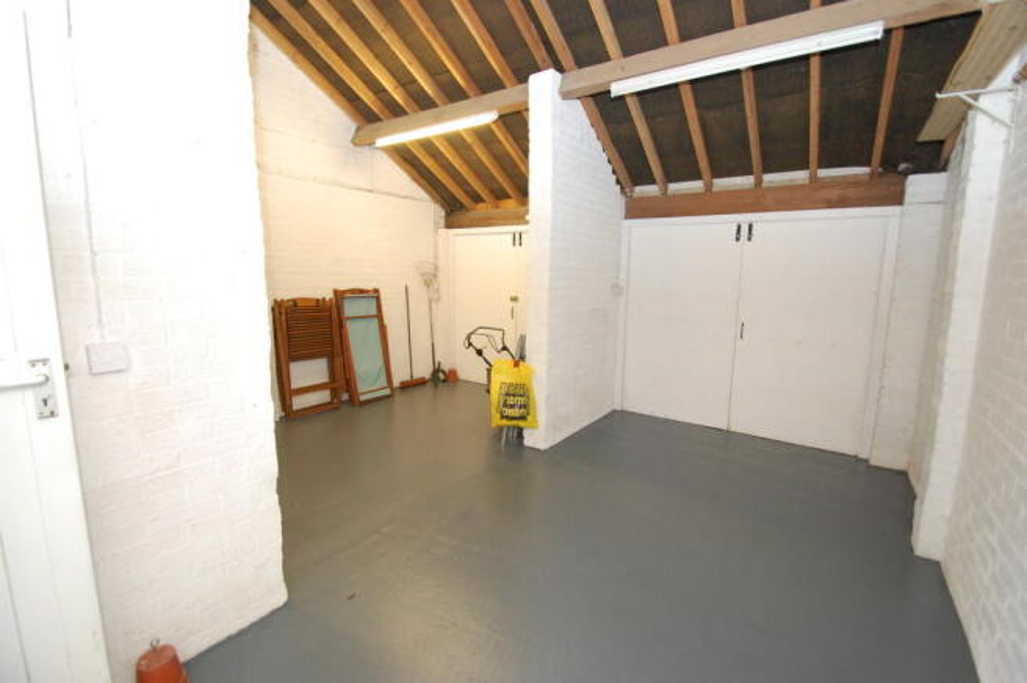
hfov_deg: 100.4
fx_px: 427
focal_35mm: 15
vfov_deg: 77.2
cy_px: 342
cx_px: 514
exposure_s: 1/60
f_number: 4
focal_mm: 10
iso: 1100
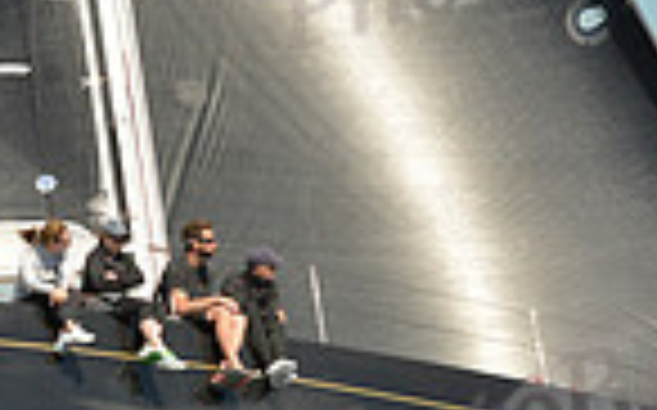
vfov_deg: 4.6
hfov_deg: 7.4
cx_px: 50
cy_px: 232
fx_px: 5063
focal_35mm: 283
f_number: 8
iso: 280
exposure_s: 1/1600
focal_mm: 70
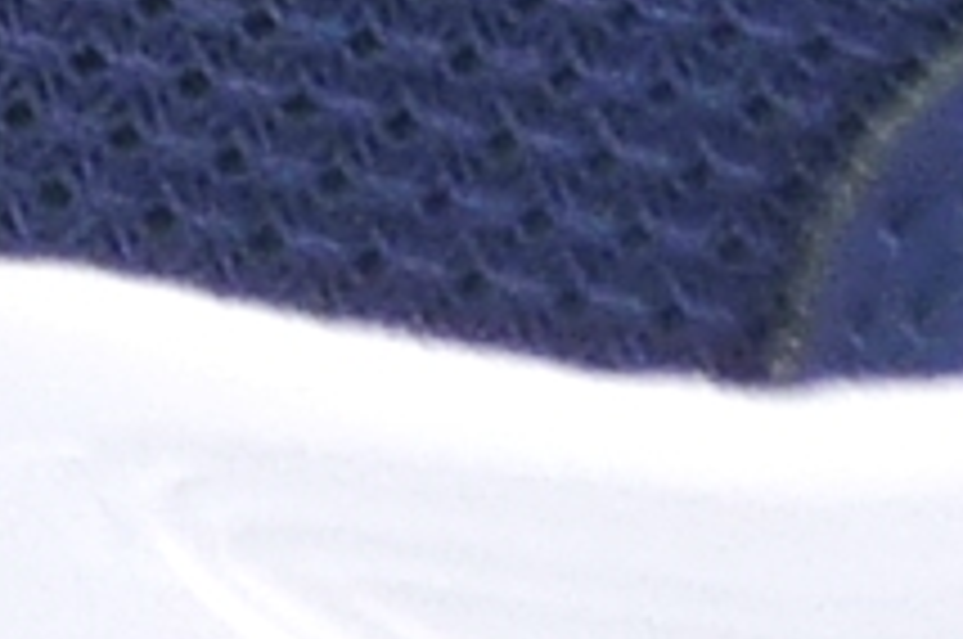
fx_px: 14984
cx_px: -454
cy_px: -670
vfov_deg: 2.4
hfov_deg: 3.7
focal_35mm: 561
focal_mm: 7.2
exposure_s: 1/200
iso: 100
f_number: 4
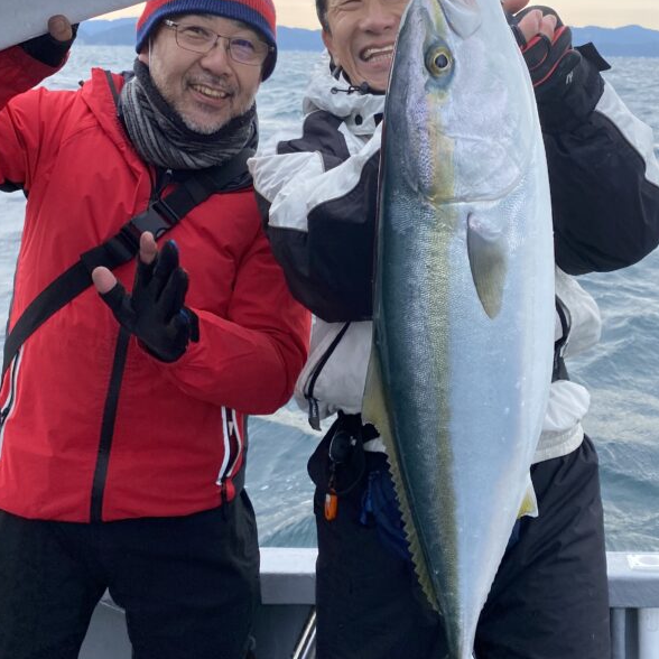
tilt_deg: -12.8
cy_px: 238
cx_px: 418
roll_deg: -0.8
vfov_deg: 41.5
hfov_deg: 41.5
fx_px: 862
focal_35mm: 40
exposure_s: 1/973
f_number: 1.8
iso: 32
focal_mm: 4.25
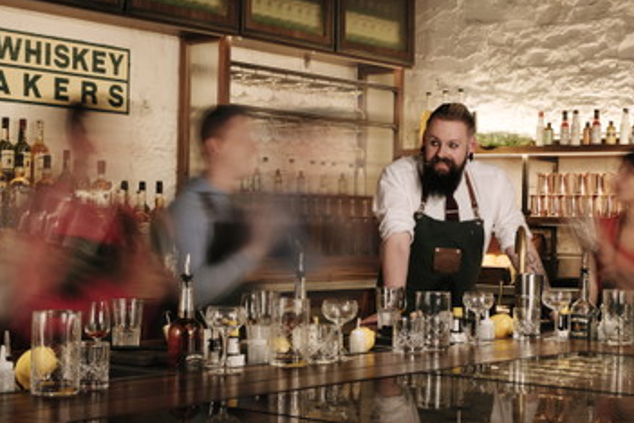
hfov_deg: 28.8
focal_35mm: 70
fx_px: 1233
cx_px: 356
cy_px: 193
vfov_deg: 19.5
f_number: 14
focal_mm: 27.4
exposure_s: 2
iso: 200
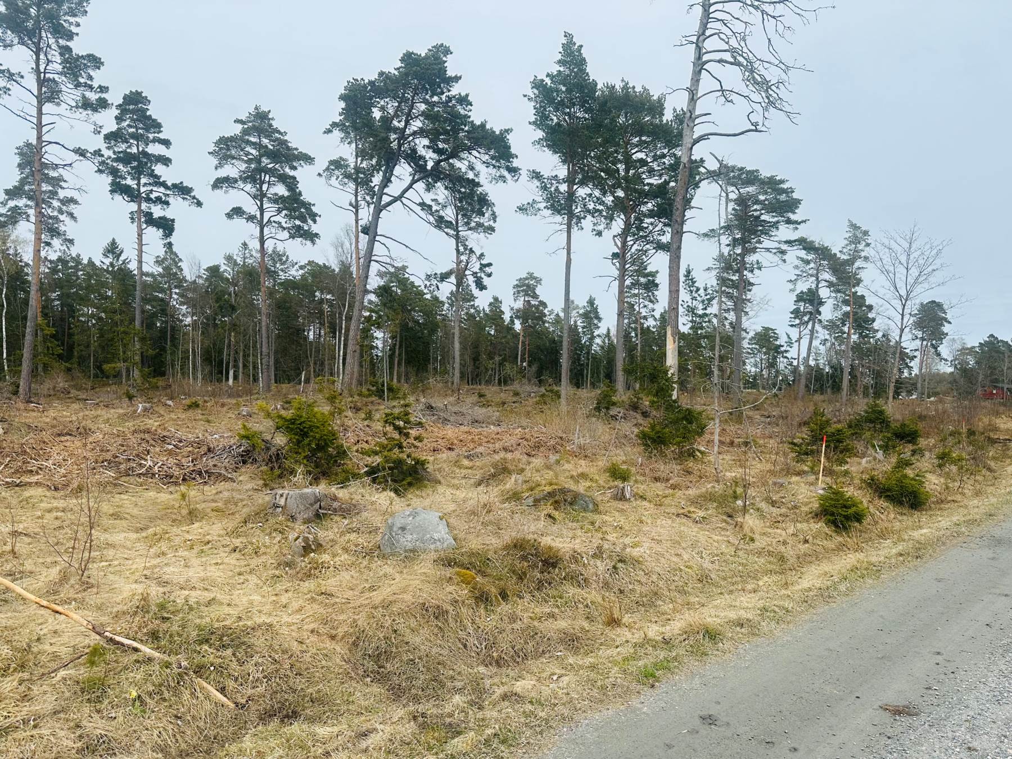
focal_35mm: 24
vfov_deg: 56.8
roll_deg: -0.2
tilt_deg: -0.6
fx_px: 702
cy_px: 380
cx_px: 506
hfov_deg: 71.6
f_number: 1.78
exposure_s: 1/2967
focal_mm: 6.86
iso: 80
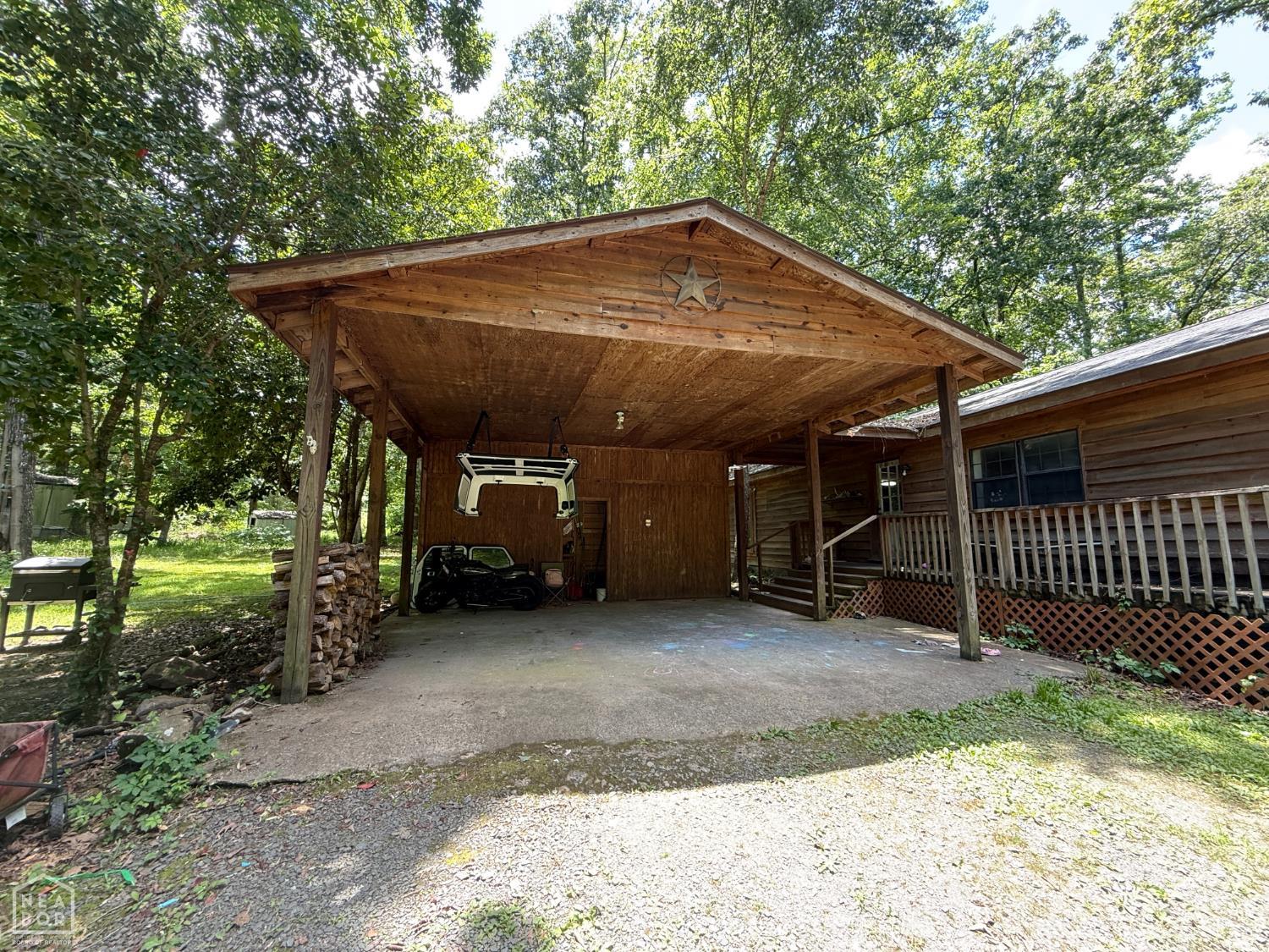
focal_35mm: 14
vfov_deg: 85.7
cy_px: 476
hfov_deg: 102.1
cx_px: 634
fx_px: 513
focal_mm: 2.22
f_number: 2.2
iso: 100
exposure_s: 1/99
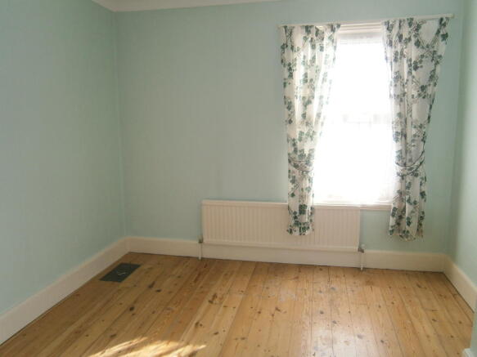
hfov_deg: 67.3
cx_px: 238
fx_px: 358
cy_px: 178
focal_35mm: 26
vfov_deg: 53.0
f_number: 2.8
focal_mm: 4.7
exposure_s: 1/125
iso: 80
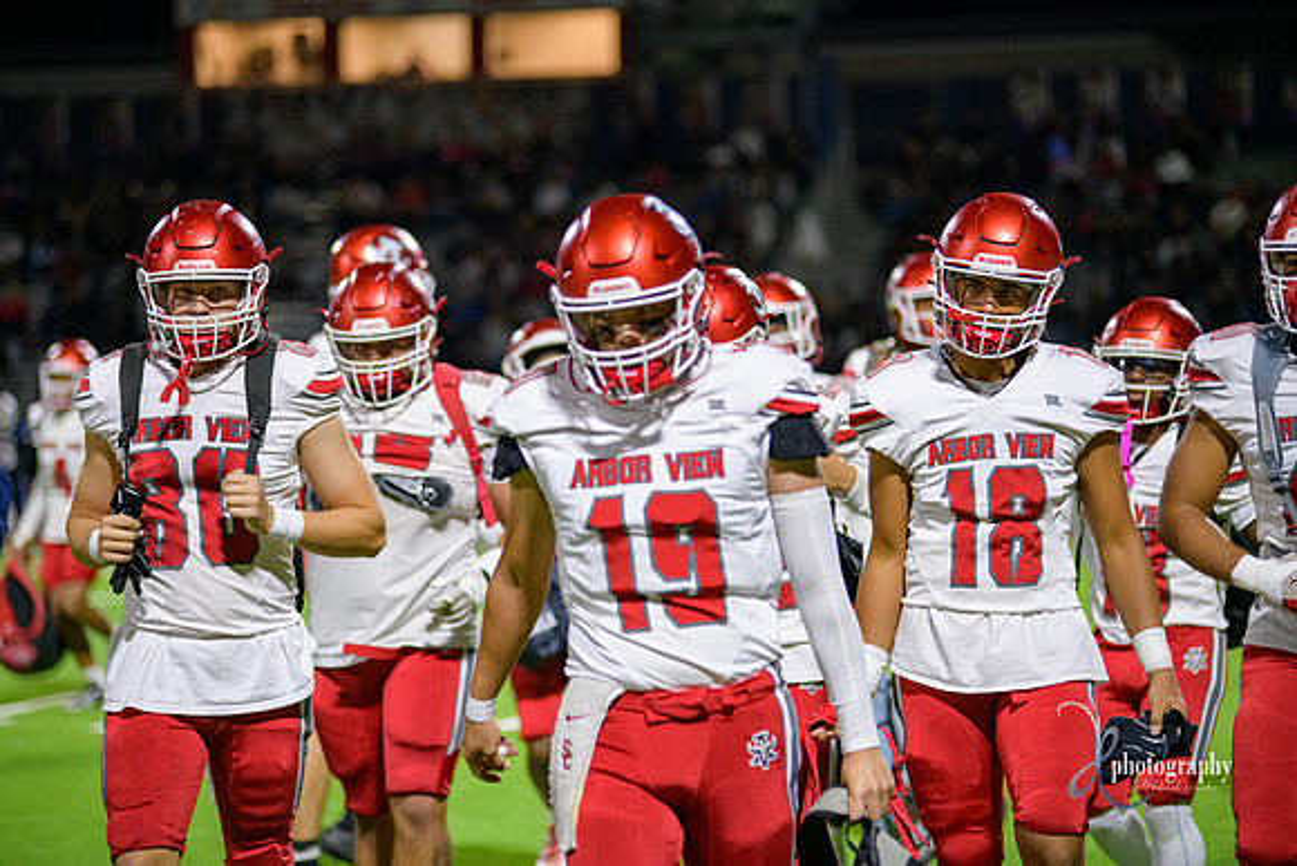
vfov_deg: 10.2
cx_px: 648
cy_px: 433
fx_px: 4865
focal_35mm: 135
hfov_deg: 15.2
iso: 2000
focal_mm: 135
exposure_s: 1/320
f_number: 2.8
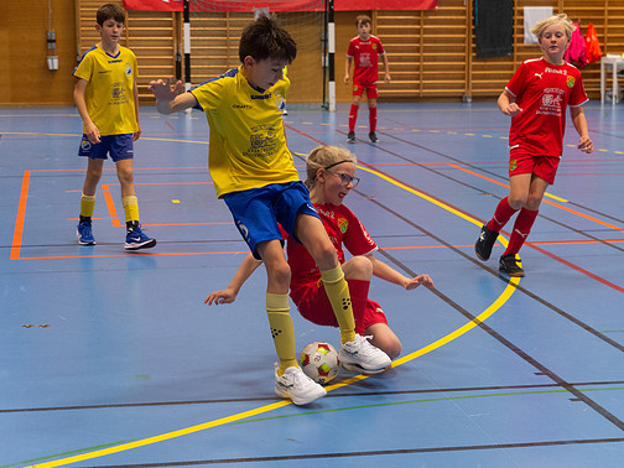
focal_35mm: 83
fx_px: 1496
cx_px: 338
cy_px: 230
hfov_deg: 23.6
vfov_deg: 17.8
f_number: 3.5
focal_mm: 70
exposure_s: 1/400
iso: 3600
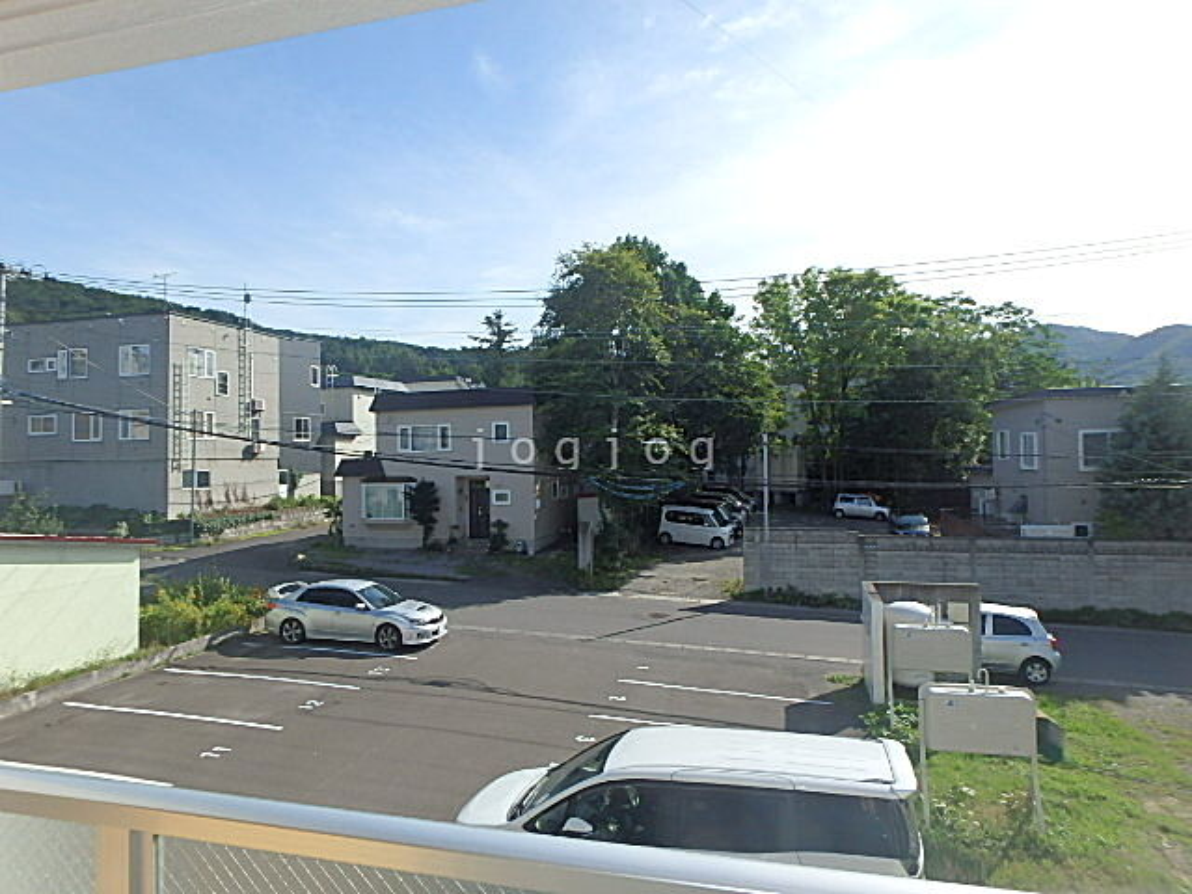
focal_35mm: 21
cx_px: 596
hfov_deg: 79.0
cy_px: 447
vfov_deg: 63.4
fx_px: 723
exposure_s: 1/400
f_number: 6
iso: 125
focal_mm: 3.7
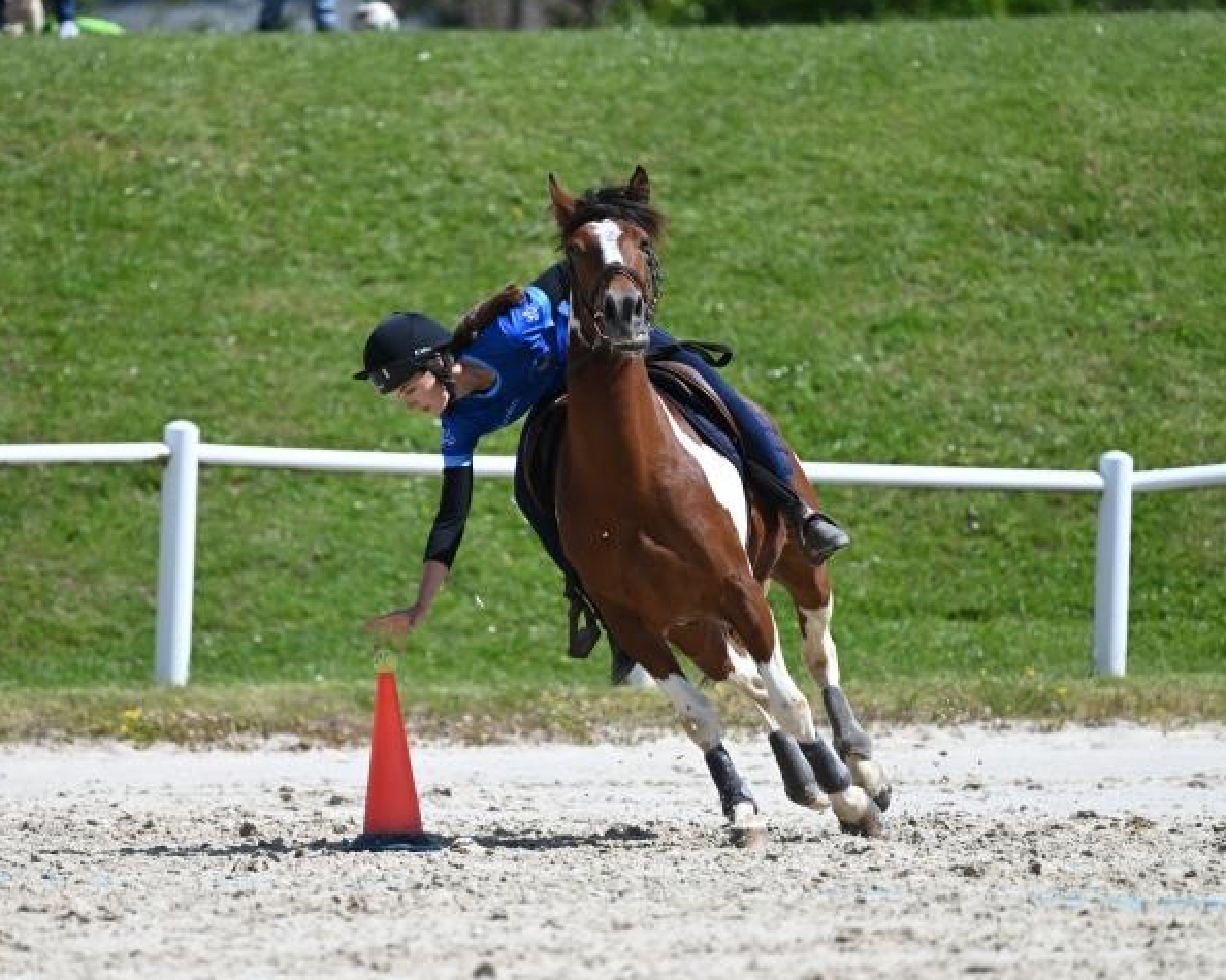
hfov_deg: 3.8
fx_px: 18321
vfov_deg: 3.1
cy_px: 522
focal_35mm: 505
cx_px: 506
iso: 280
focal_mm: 400
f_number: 5.6
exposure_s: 1/1250
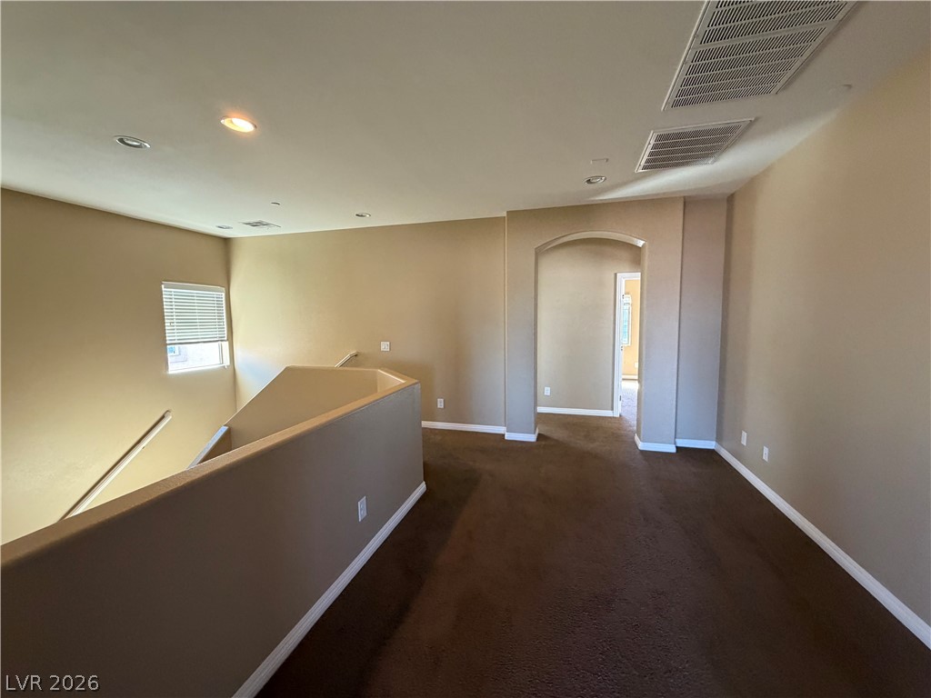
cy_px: 349
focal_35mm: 14
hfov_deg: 102.1
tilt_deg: -4.7
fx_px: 377
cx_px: 466
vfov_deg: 85.7
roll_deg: +0.9
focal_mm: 2.22
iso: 400
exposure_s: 1/60
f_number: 2.2
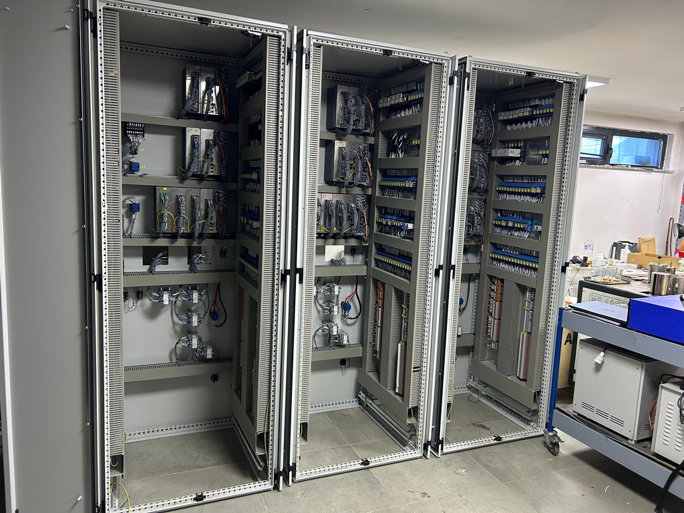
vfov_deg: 53.1
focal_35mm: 26
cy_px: 256
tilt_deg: -8.2
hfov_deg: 67.3
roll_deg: -2.9
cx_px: 342
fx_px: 514
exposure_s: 1/60
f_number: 1.5
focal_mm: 5.7
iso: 200
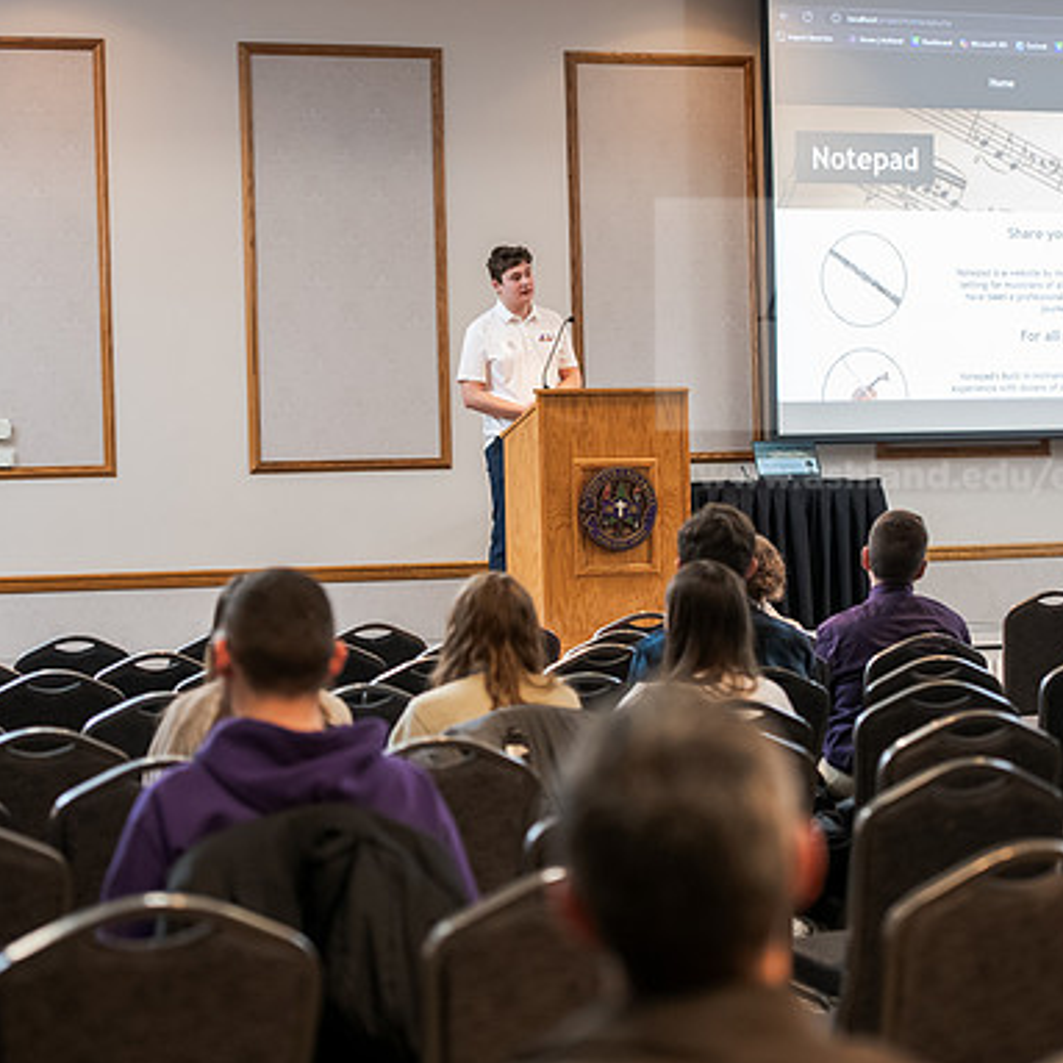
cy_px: 534
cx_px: 572
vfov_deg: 19.3
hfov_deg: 19.3
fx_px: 3127
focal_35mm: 90
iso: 2000
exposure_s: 1/200
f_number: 3.2
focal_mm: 70
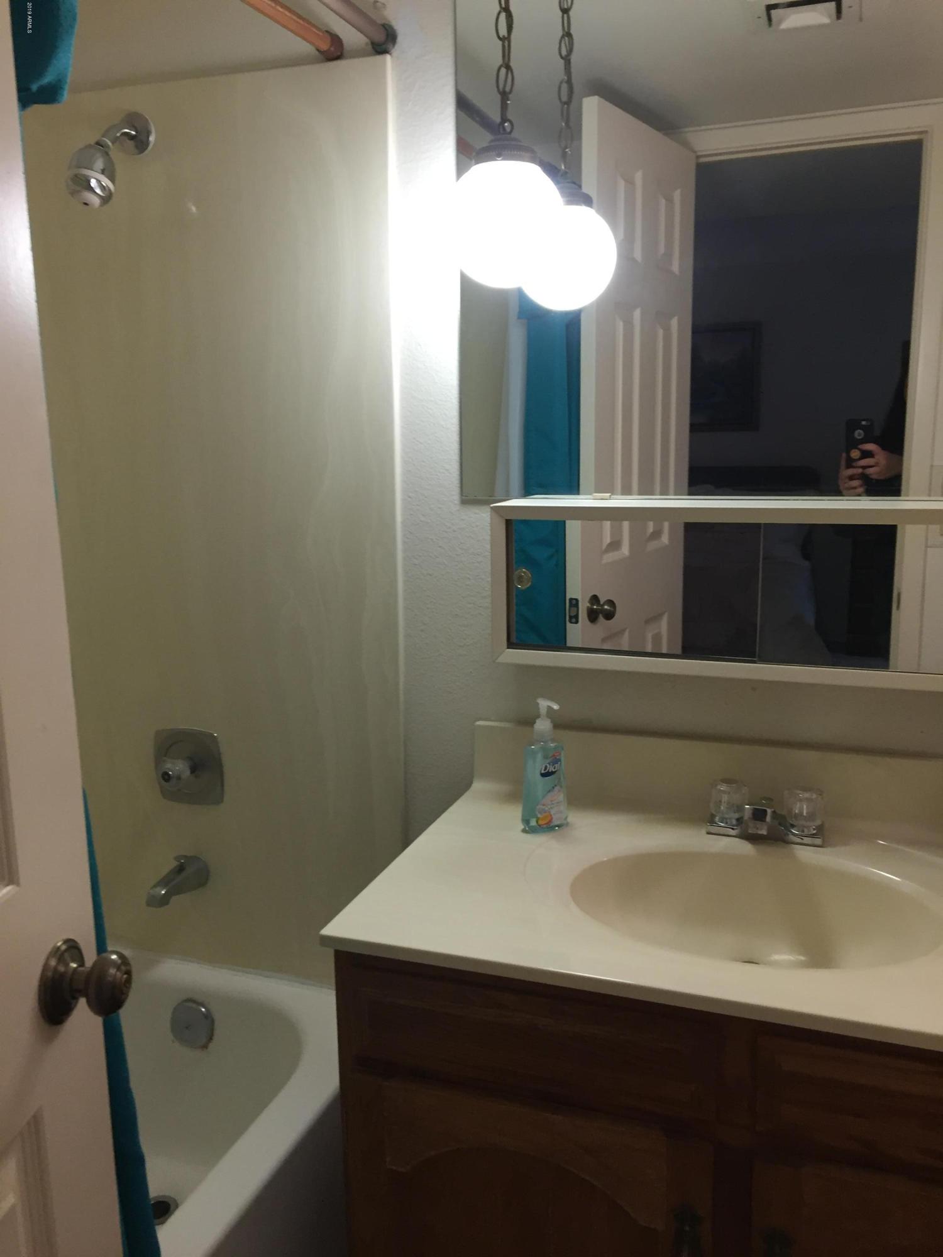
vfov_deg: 61.7
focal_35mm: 29
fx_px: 1053
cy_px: 628
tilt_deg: -11.2
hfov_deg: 48.2
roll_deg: +0.3
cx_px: 472
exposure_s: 1/30
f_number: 2.2
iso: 100
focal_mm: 4.15
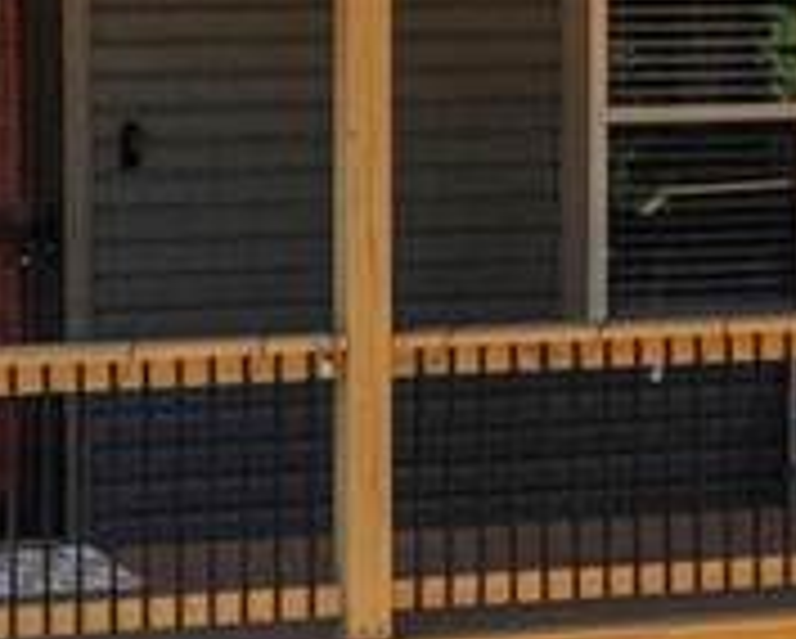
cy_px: 18
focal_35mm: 169
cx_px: 274
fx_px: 3986
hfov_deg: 11.4
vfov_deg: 9.1
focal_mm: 12.29
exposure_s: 1/2000
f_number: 2.8
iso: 200
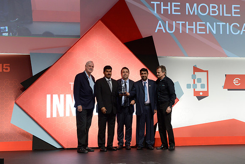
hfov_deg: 28.8
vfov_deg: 19.5
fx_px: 476
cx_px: 122
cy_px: 82
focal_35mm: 70
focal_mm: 70
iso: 2500
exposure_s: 1/100
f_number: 8
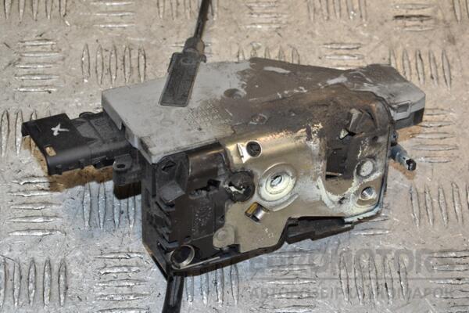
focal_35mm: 87
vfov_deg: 15.7
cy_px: 156
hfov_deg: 23.4
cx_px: 234
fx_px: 1133
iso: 800
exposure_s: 1/200
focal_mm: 58
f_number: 8
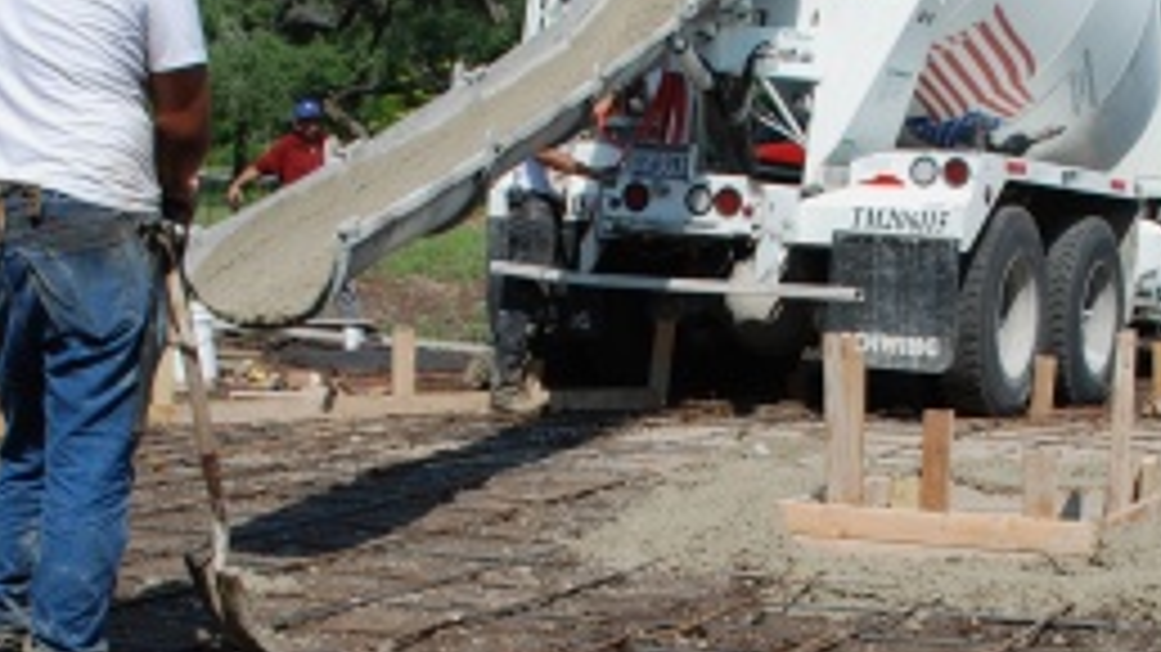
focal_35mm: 78
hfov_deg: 27.1
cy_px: 576
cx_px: 716
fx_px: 2401
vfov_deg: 15.3
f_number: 8
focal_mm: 20
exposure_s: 1/250
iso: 100
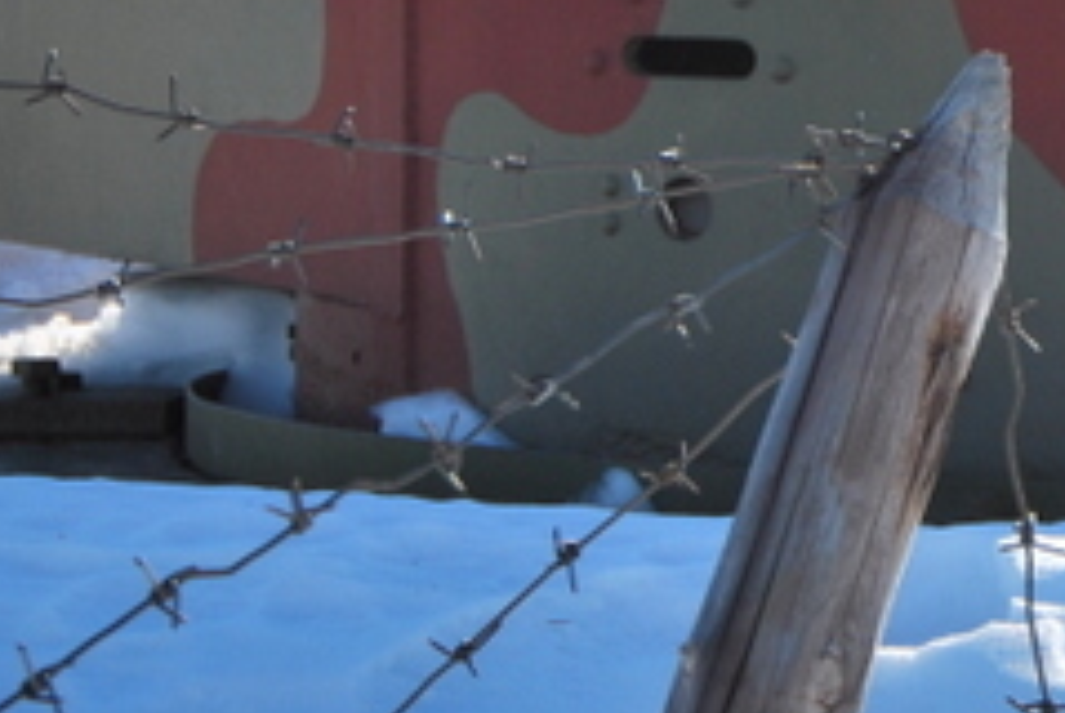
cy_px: 388
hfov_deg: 8.9
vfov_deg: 6.1
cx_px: 1471
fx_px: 6684
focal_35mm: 226
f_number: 9
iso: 100
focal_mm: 45
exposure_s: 1/320
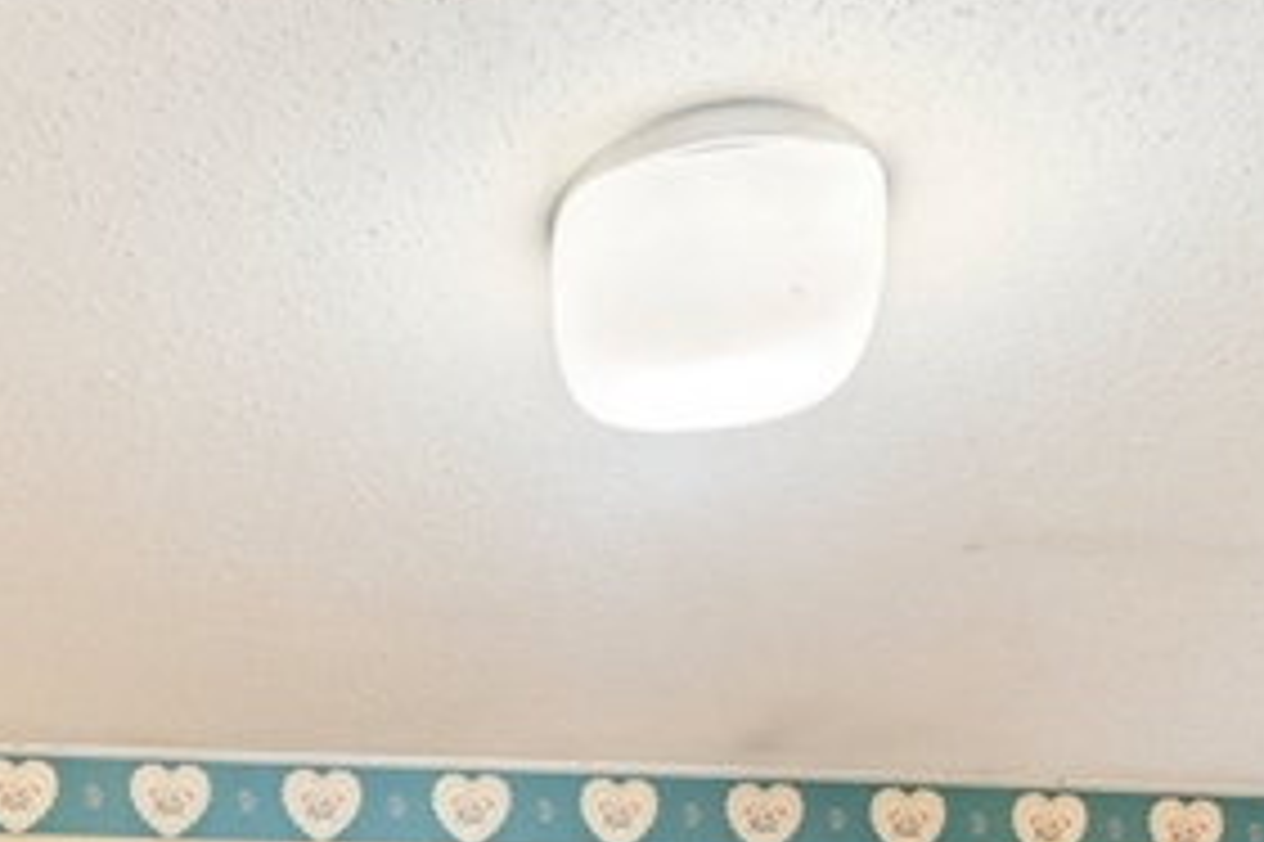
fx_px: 1790
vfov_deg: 20.4
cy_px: 1434
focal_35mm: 51
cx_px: 243
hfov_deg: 37.4
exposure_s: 4
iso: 250
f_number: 7.1
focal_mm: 14
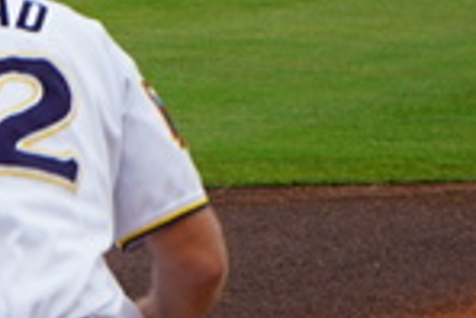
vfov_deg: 2.8
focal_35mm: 484
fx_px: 6406
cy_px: -159
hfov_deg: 4.2
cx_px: -737
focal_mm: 70
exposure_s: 1/100
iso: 100
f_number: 6.3
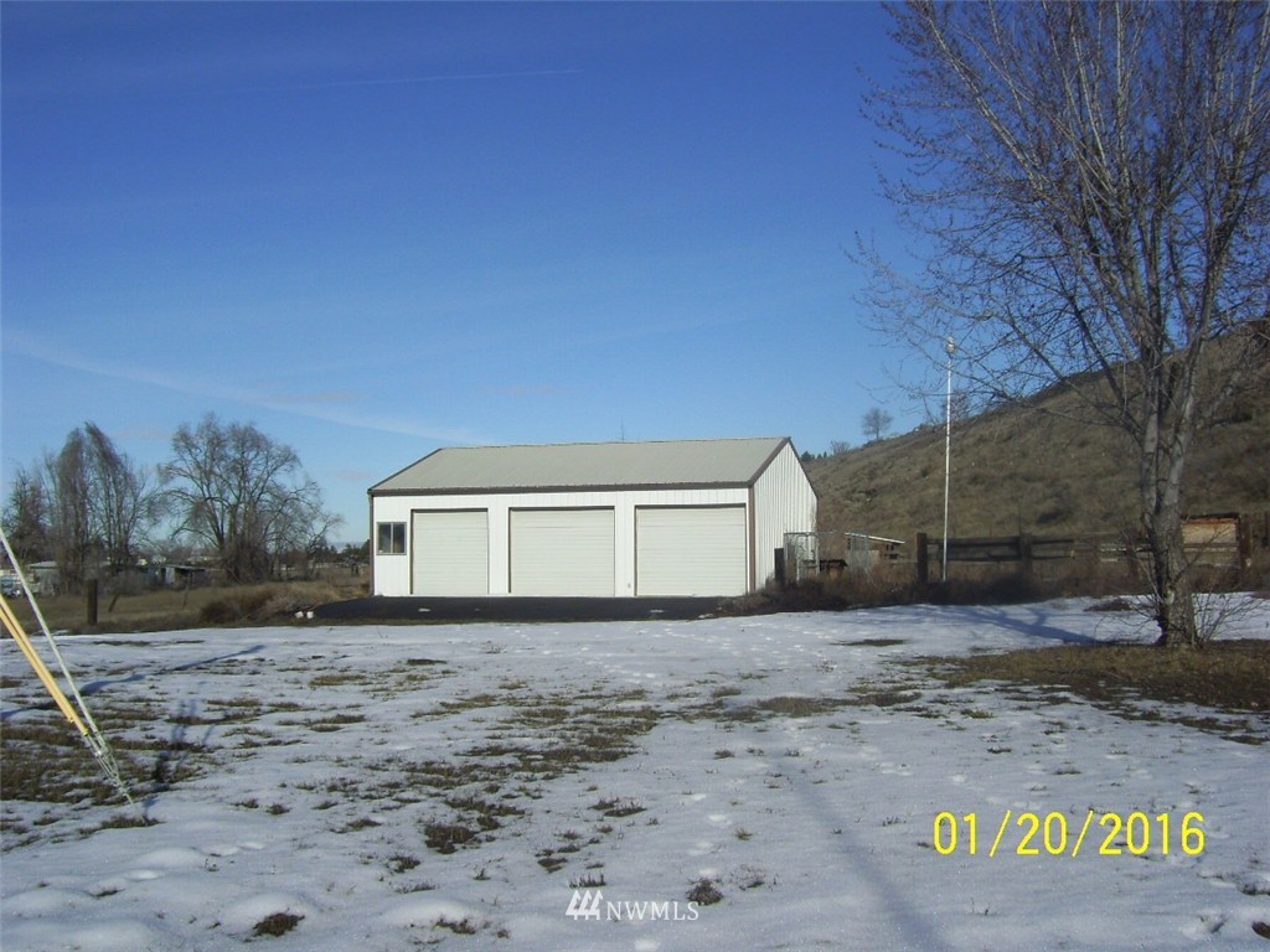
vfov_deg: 39.7
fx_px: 1321
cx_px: 635
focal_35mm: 36
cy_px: 476
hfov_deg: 51.4
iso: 80
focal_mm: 6
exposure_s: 1/1250
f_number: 4.8
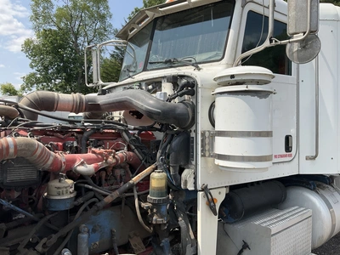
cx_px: 170
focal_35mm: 29
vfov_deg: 48.2
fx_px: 285
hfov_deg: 61.7
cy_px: 128
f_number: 1.8
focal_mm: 3
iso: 25
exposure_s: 1/1412
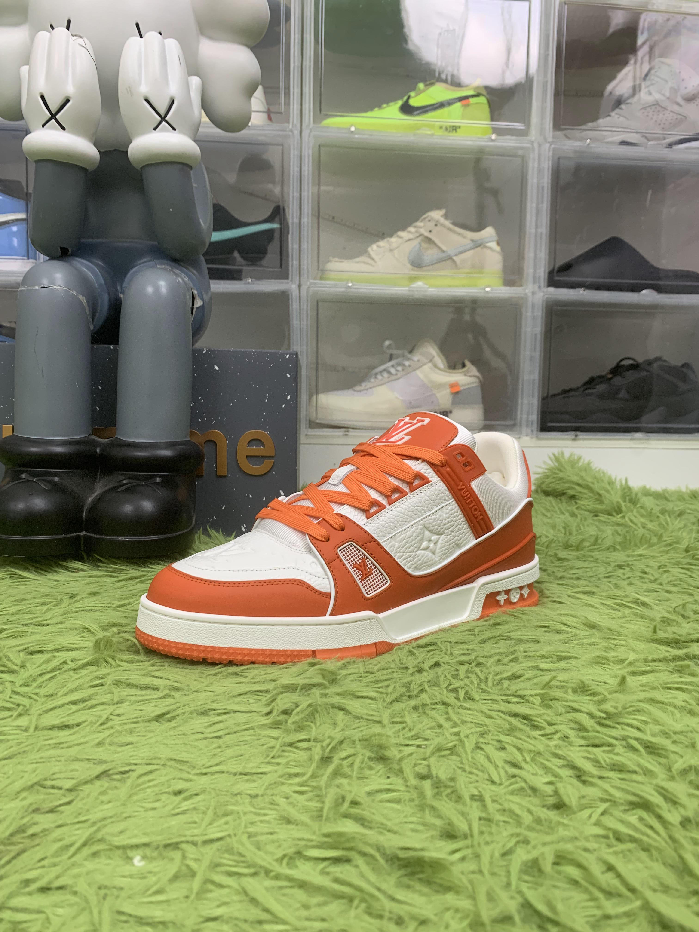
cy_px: 466
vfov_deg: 67.3
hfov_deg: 53.1
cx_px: 350
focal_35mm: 26
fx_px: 700
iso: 100
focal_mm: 4.25
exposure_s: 1/75
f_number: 1.8
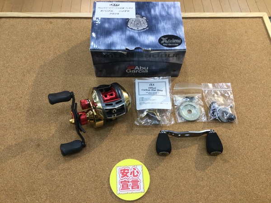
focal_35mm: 31
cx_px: 136
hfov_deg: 58.4
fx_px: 243
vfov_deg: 45.4
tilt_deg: -61.8
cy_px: 102
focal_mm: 3.3
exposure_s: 1/30
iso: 25
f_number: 2.4
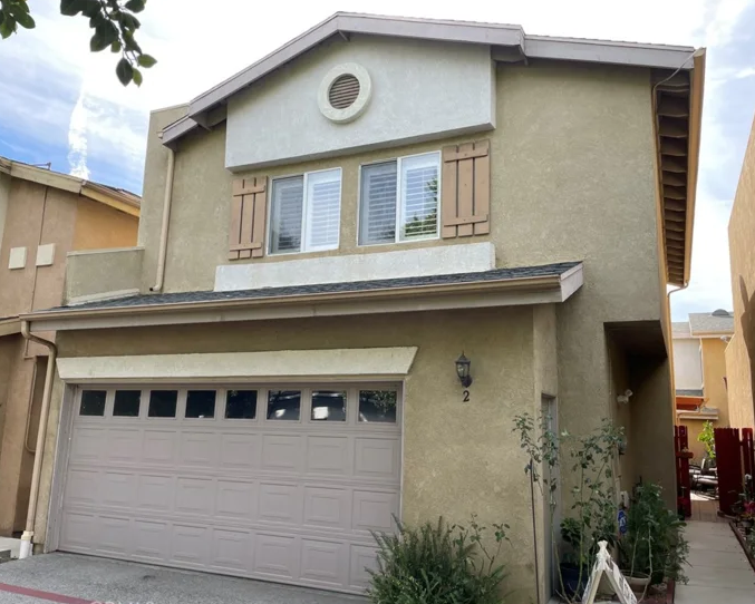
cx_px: 388
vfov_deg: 51.5
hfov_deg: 62.2
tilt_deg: +10.0
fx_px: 626
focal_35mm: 28
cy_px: 309
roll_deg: -1.7
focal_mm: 4.2
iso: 32
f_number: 1.6
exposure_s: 1/801
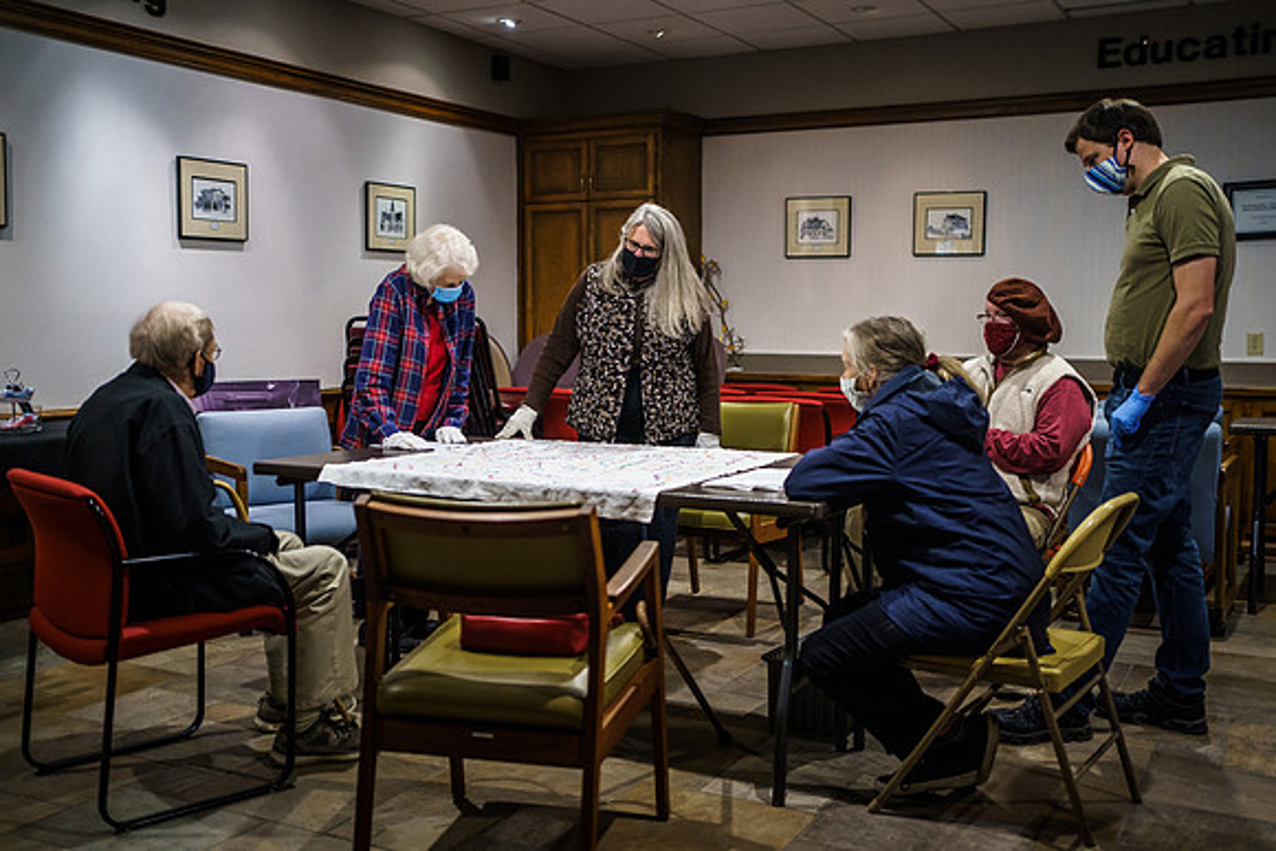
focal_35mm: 35
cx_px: 641
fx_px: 1250
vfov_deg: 37.6
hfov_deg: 54.1
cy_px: 426
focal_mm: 35
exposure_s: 1/200
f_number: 2
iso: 3200
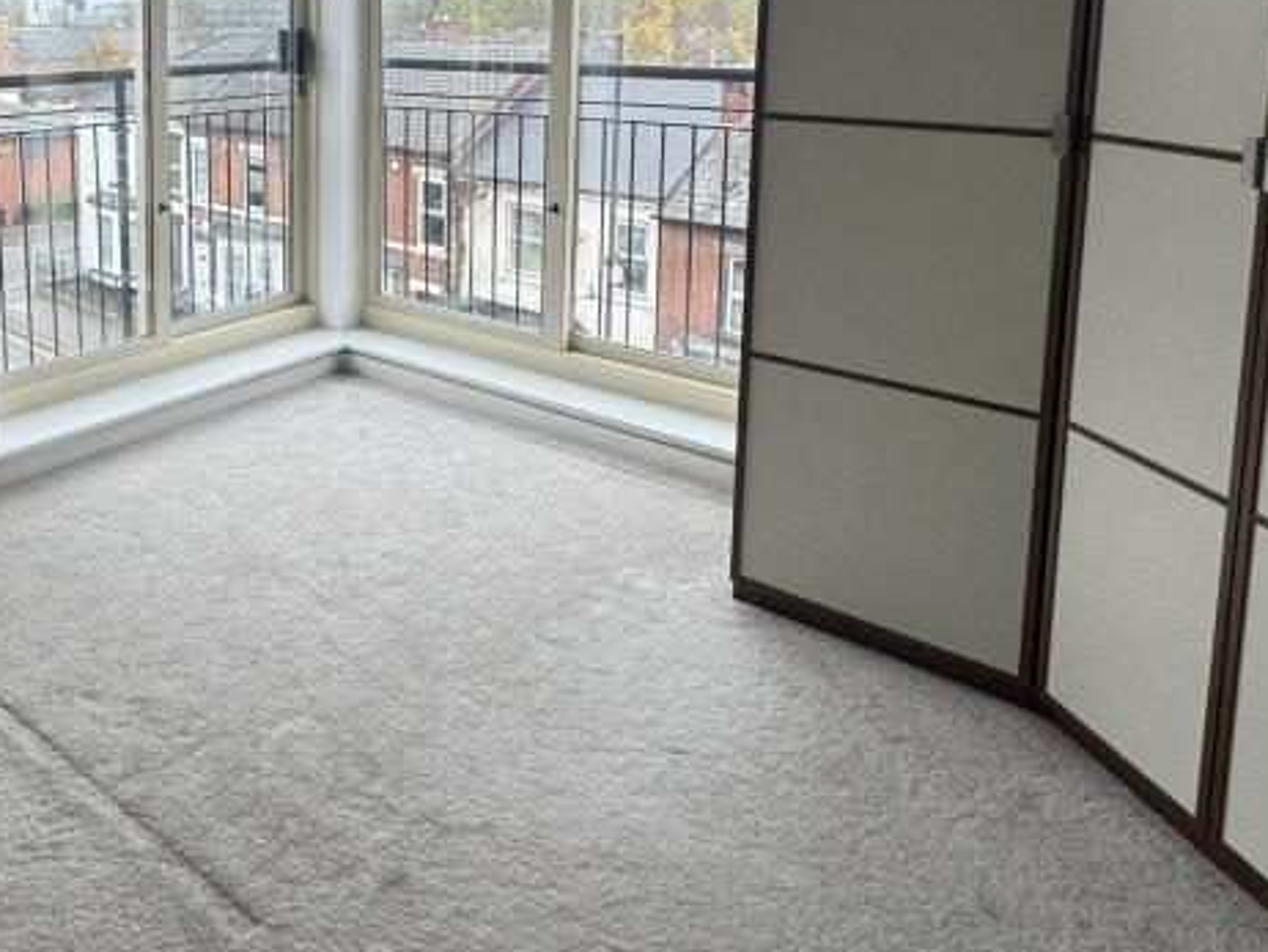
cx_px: 206
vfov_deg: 42.5
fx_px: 1136
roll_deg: +1.4
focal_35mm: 31
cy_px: 137
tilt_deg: -6.5
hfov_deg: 53.3
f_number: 2.2
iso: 80
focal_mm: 2.22
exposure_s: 1/100
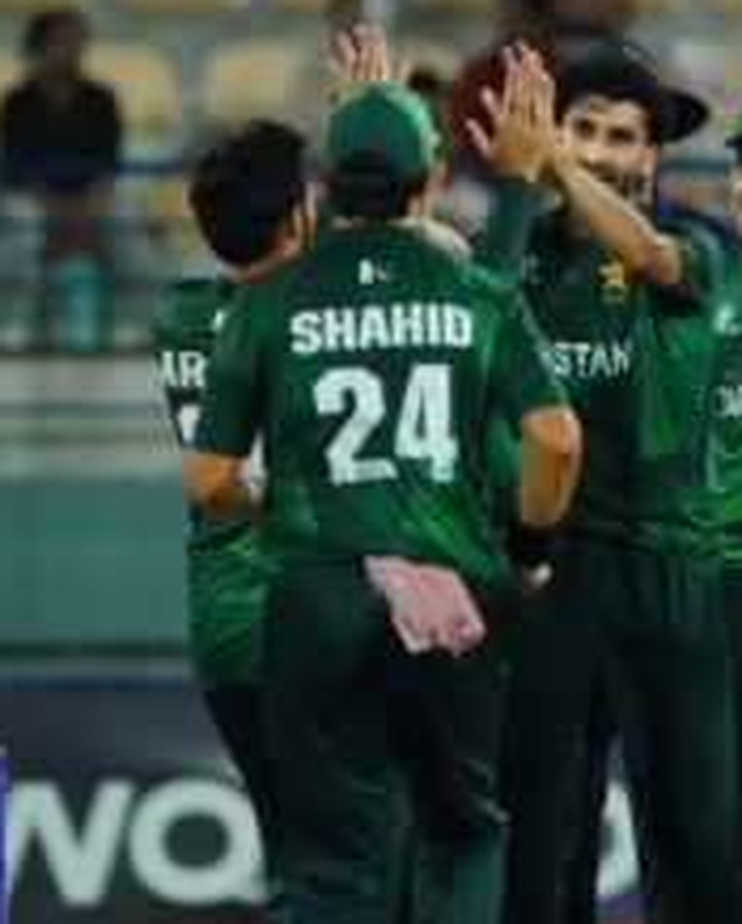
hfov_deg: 1.0
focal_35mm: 1547
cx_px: 691
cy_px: 373
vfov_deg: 1.2
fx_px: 42377
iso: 12800
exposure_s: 1/1250
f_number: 6.3
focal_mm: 600
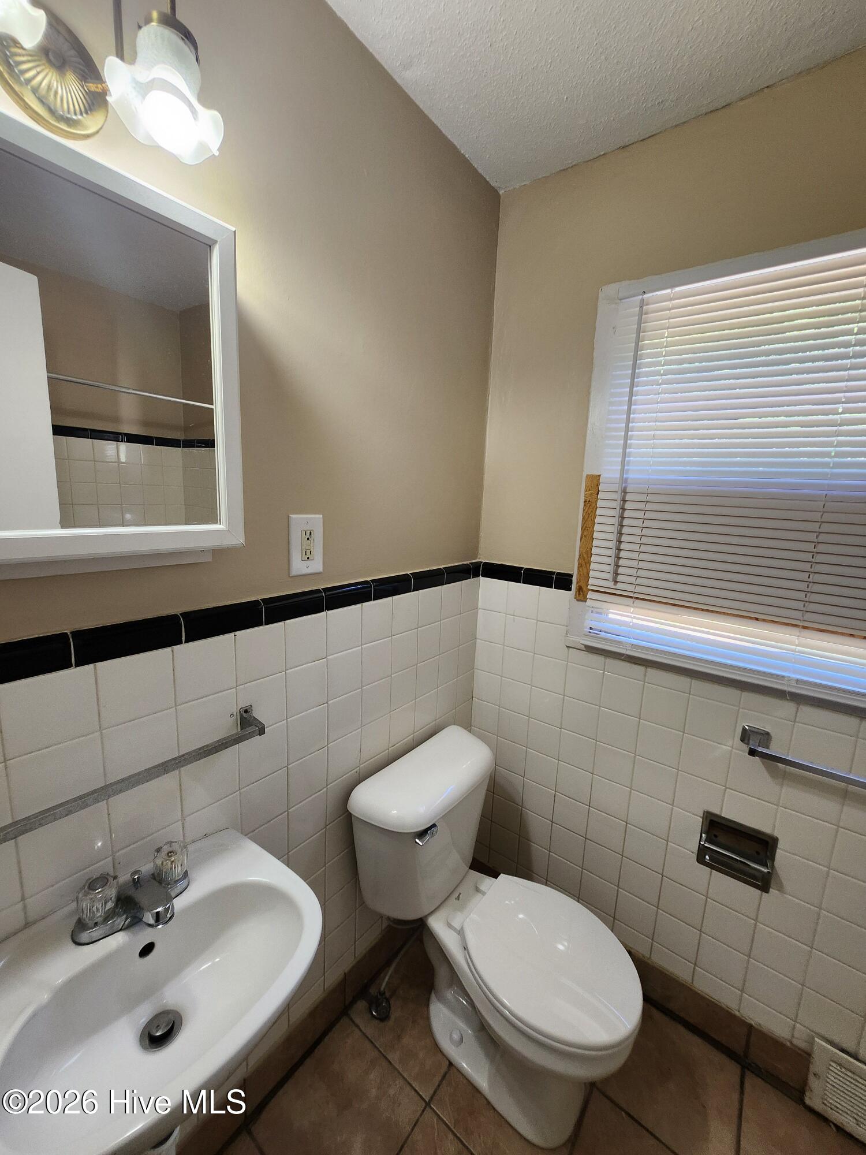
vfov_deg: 106.2
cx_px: 433
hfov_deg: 89.9
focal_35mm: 13
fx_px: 434
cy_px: 578
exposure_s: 1/60
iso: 80
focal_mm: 1.74
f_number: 2.2
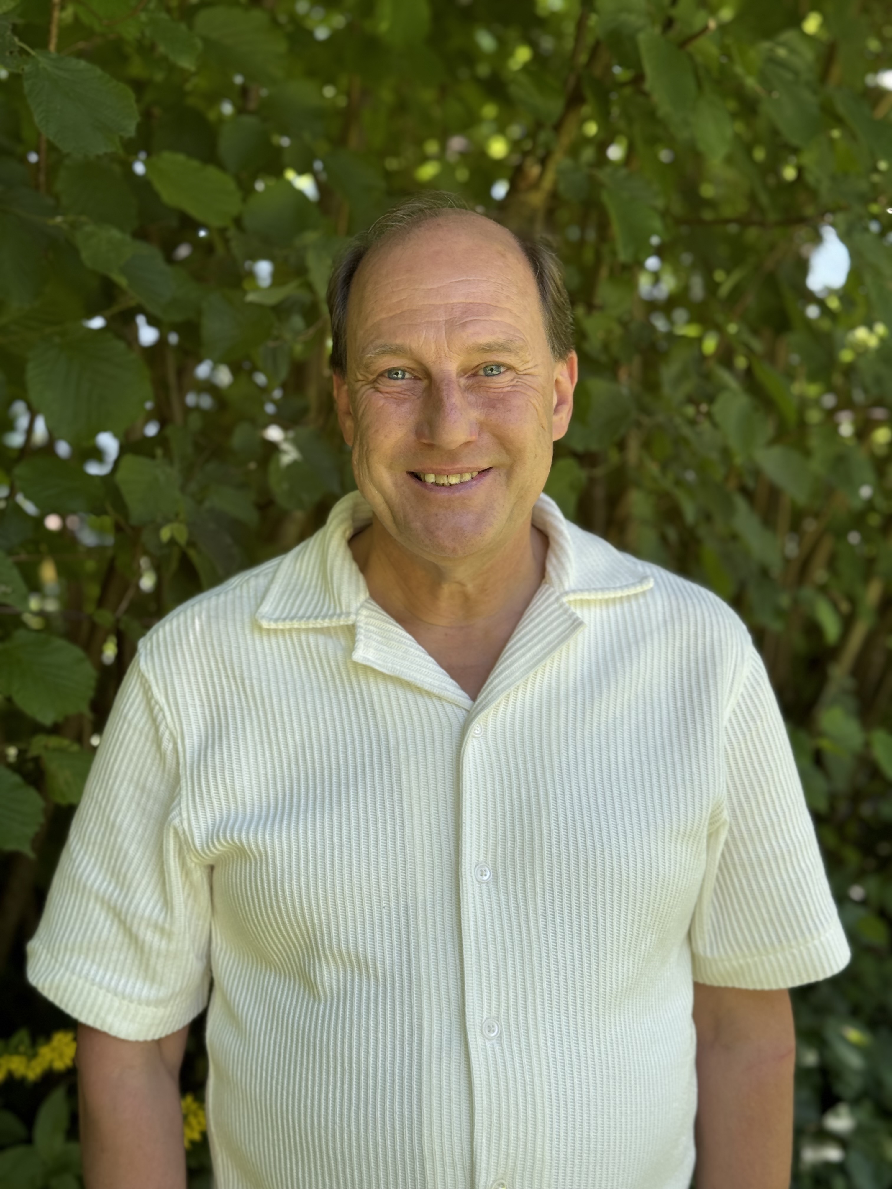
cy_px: 594
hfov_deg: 30.3
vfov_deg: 39.7
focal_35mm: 48
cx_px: 446
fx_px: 1649
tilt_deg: -4.9
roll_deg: -1.2
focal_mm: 6.76
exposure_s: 1/296
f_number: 1.78
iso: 64
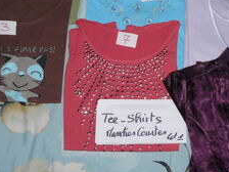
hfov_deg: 24.7
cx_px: 201
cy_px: 23
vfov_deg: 18.9
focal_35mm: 77
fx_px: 509
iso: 100
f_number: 2.8
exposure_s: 1/50
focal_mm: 6
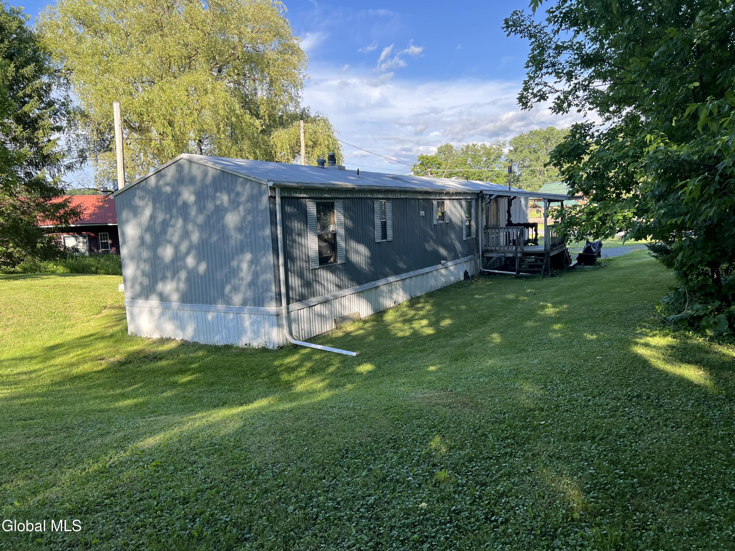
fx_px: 552
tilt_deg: -7.8
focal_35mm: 26
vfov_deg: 53.1
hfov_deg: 67.3
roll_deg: +2.4
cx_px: 368
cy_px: 276
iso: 50
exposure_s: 1/1009
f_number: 1.5
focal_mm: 5.7
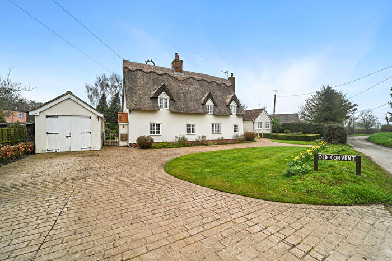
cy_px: 130
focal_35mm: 14
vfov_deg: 81.2
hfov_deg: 104.3
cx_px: 196
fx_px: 152
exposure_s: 1/320
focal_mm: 14
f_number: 11
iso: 500
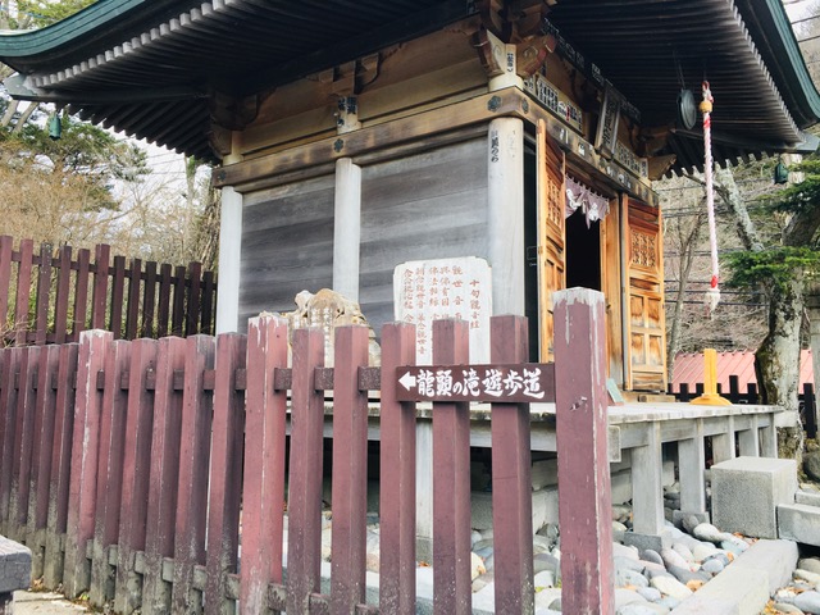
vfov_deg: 48.2
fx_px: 687
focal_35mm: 29
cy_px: 308
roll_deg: +0.6
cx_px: 410
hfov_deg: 61.7
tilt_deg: +6.9
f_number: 2.2
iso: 25
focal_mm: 4.15
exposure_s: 1/159
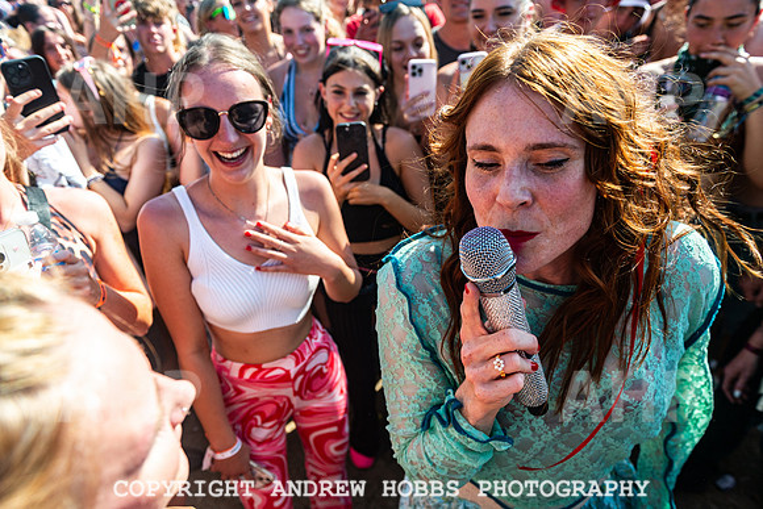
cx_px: 382
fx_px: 509
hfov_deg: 73.7
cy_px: 254
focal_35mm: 24
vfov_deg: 53.1
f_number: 4
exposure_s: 1/3200
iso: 400
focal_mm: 24
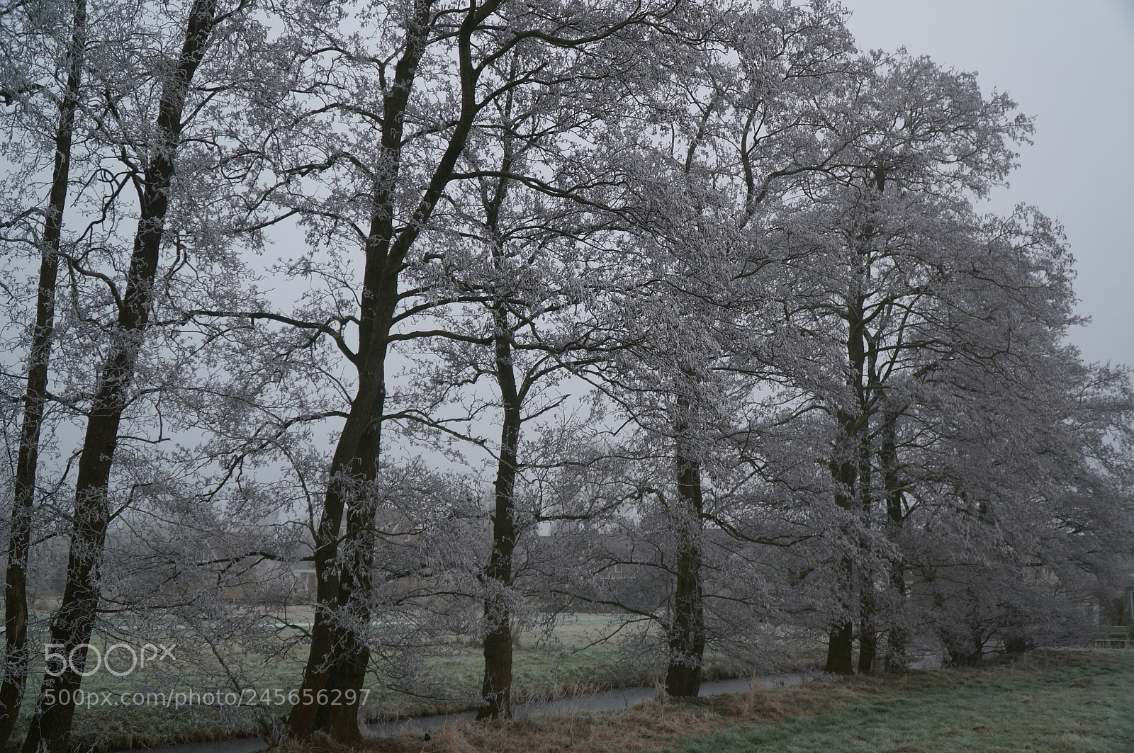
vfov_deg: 38.3
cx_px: 567
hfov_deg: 55.2
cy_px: 376
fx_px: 1086
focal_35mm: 34
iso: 160
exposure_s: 1/160
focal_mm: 23
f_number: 4
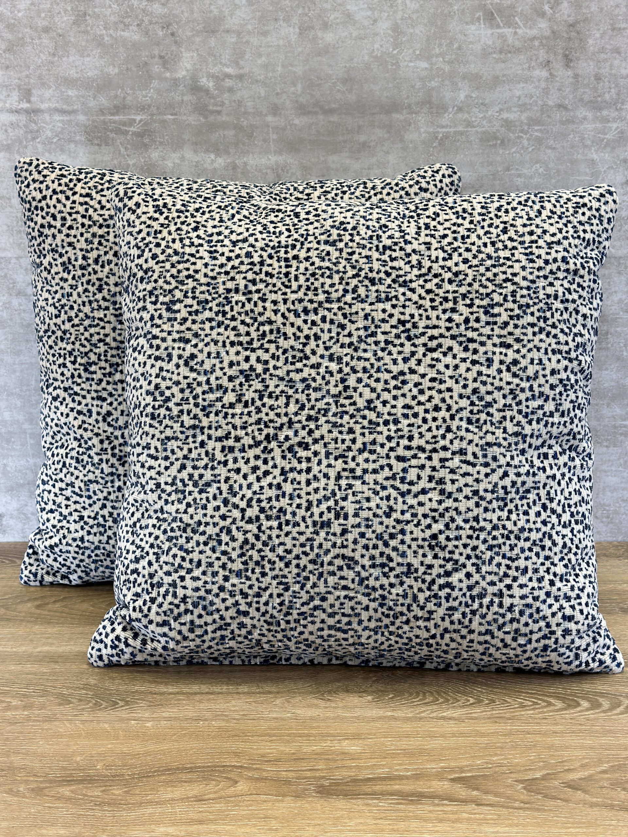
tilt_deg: -13.0
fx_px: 1161
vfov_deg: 39.7
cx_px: 314
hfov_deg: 30.3
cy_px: 418
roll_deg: +0.5
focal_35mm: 48
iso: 80
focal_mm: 6.86
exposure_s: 1/120
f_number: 1.78
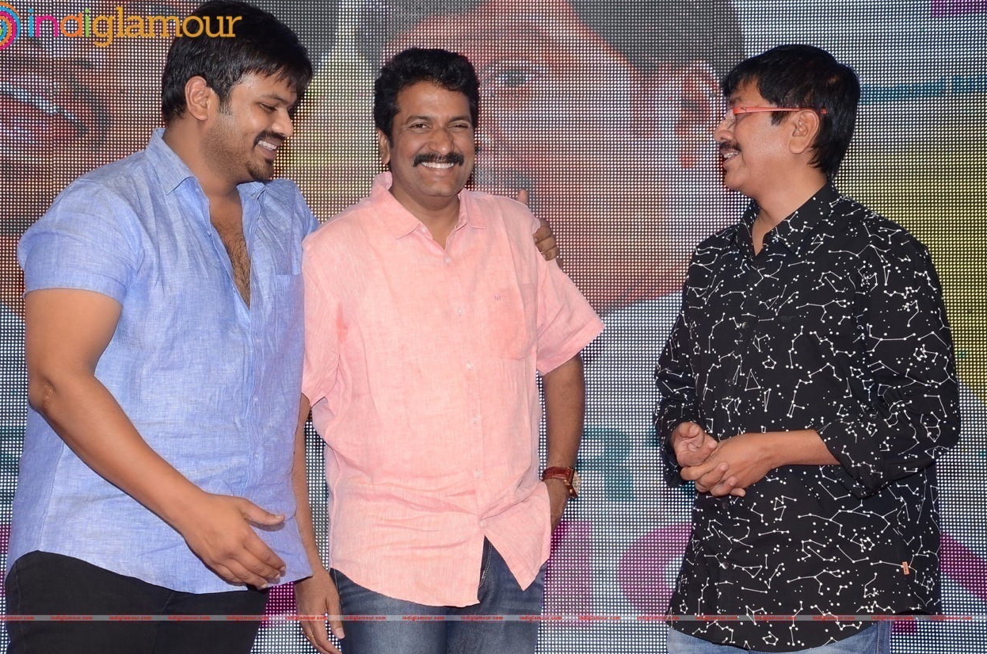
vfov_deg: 14.0
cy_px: 338
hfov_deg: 21.1
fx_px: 2654
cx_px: 482
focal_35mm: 97
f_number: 6.3
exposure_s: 1/125
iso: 400
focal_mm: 62
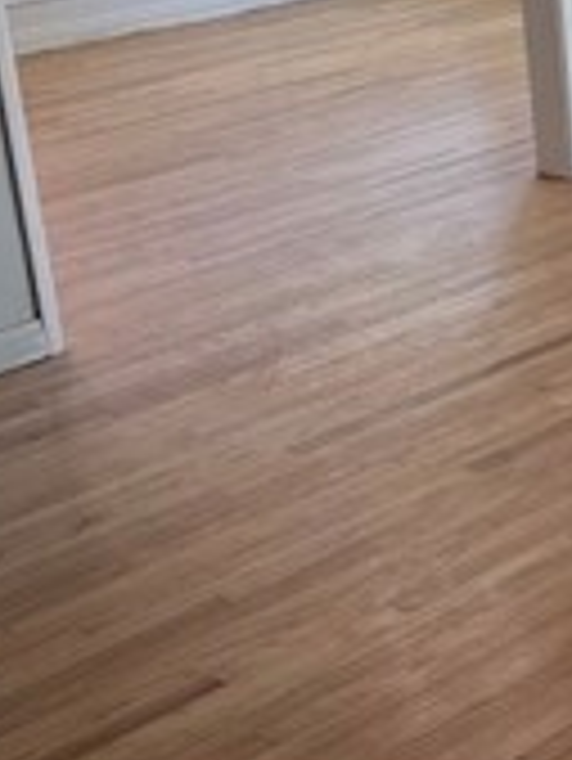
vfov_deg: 21.4
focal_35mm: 91
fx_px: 2002
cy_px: 252
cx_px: 833
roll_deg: +2.4
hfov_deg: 15.2
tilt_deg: -17.3
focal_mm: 6.76
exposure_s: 1/60
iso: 200
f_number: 1.78
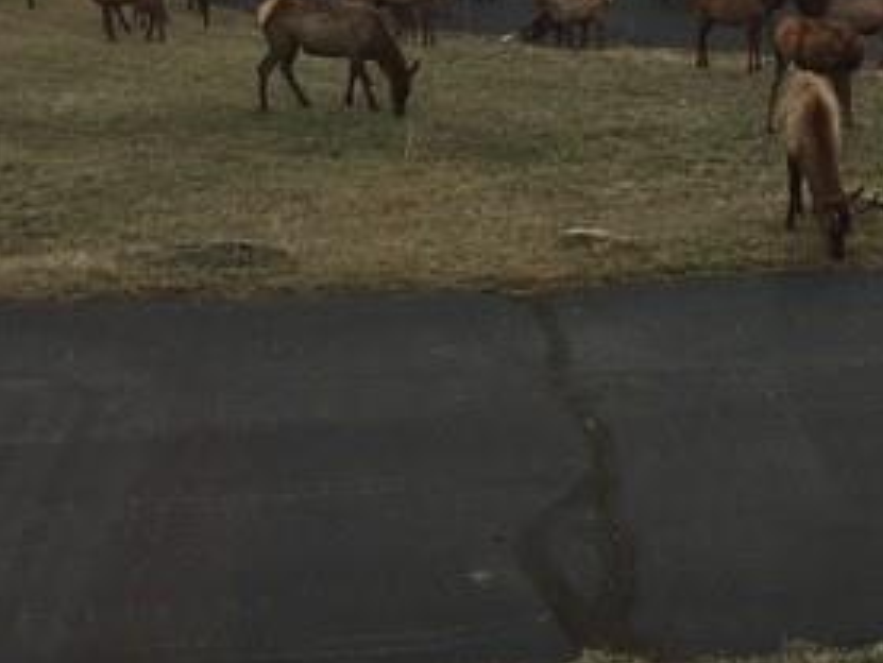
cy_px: -41
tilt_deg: -13.6
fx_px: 1710
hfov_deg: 26.9
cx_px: 940
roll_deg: -0.3
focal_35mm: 67
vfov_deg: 21.0
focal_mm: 4.15
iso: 32
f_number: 2.2
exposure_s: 1/205
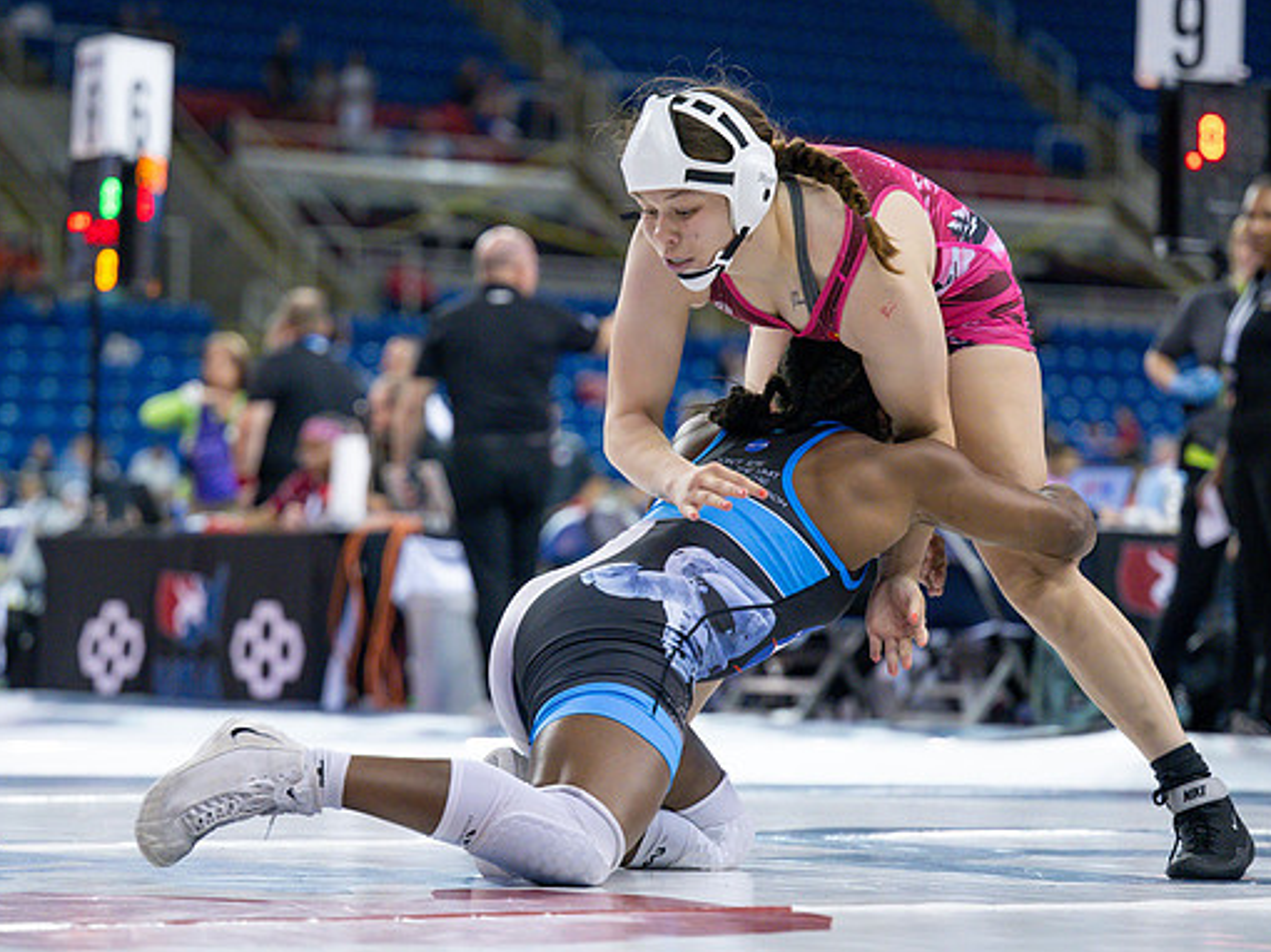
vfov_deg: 9.9
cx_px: 568
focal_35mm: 150
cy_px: 558
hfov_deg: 13.2
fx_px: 5505
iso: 3200
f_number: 2.8
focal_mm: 94
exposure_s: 1/800
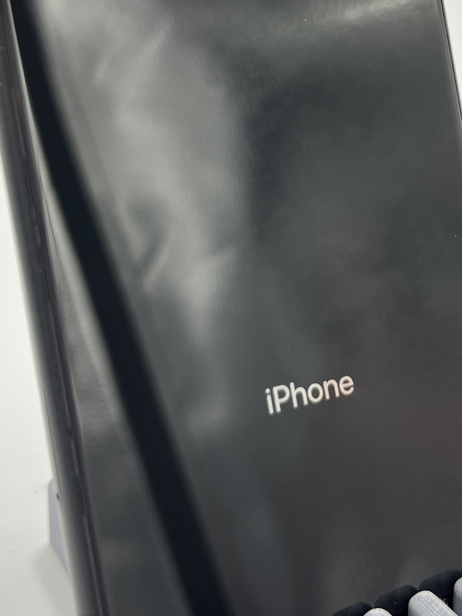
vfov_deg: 33.0
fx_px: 1032
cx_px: 295
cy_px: 214
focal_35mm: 58
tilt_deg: -17.8
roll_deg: -1.2
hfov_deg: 25.1
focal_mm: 5.7
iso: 40
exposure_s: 1/285
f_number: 1.5
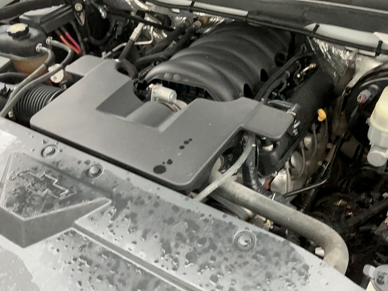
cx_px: 194
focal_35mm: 30
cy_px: 146
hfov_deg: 60.0
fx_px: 336
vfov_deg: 46.8
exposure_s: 1/60
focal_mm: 3
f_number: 1.8
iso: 320
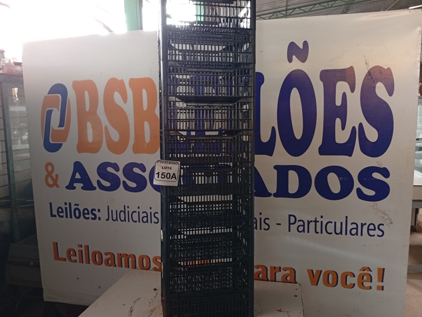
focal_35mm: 28
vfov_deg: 49.7
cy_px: 154
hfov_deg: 63.4
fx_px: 341
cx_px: 212
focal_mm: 3.98
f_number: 1.8
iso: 483
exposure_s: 1/30
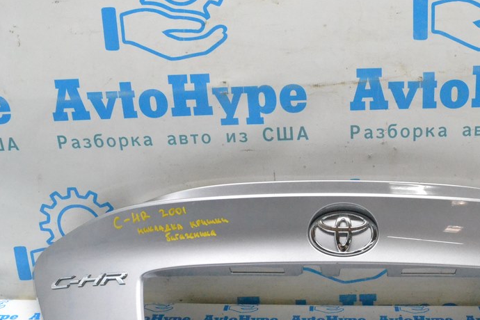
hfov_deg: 39.5
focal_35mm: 49
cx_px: 344
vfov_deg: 27.4
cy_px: 201
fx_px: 653
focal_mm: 22
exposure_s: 1/100
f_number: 13
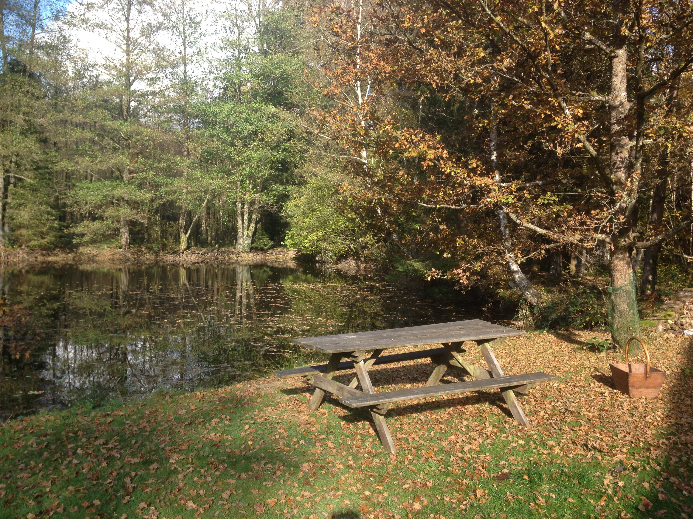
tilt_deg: -4.7
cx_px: 346
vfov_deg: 42.9
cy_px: 260
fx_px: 661
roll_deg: -0.4
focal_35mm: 33
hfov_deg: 55.4
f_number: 2.4
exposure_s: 1/263
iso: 50
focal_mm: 4.12
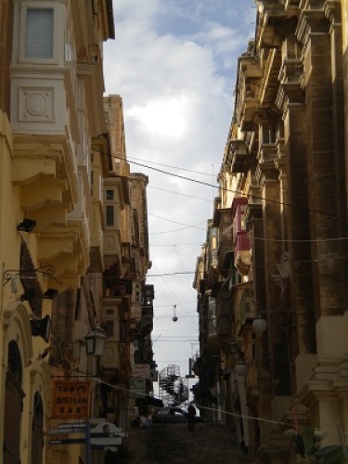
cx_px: 174
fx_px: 1287
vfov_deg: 20.4
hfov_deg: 15.4
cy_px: 232
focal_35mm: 96
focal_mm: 17.3
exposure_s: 1/248
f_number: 8
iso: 80
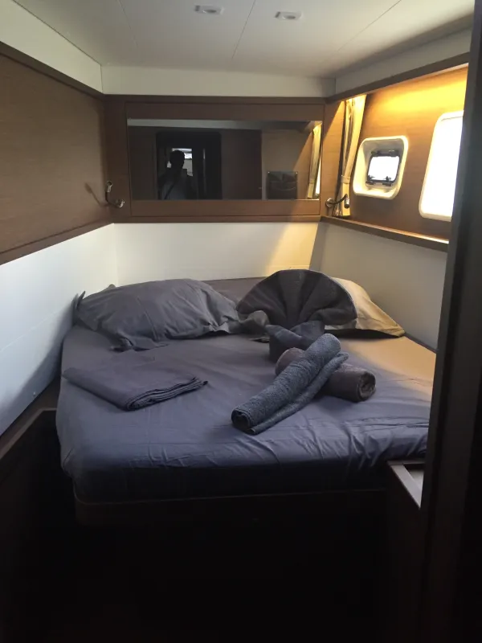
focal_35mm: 29
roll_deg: -0.3
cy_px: 322
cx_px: 241
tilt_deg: -14.7
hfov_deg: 48.2
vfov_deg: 61.7
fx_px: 538
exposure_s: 1/33
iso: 200
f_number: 2.2
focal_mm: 4.15
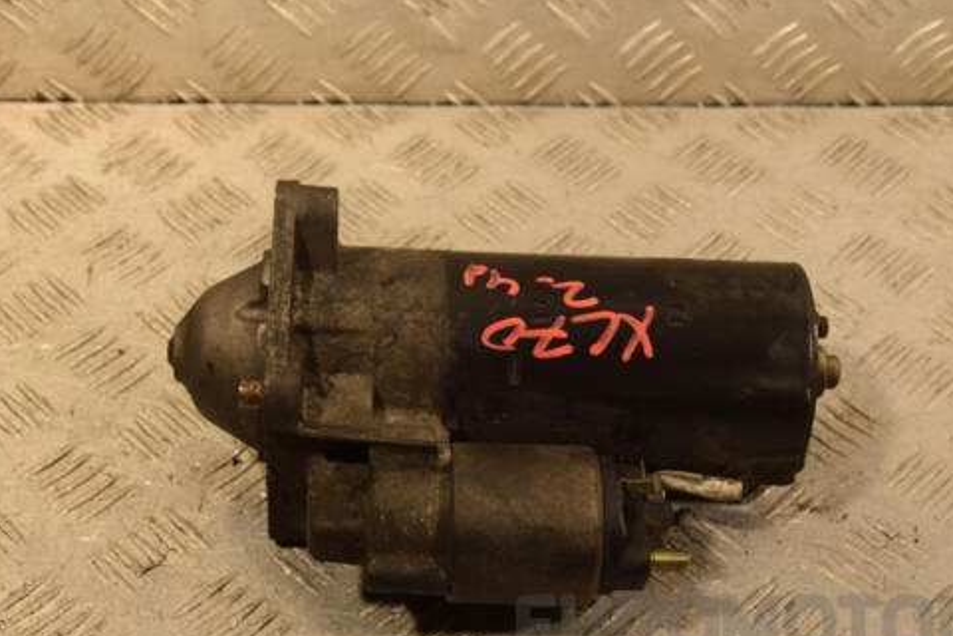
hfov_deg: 30.7
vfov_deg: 20.7
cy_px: 360
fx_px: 1737
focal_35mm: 66
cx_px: 478
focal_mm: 35
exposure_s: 1/160
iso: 800
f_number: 6.3
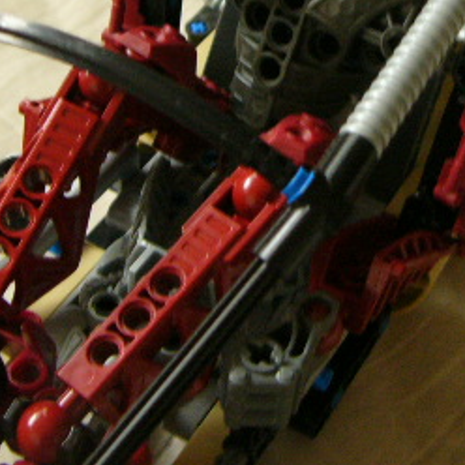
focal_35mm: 82
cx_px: 311
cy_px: 43
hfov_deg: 21.1
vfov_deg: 20.7
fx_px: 1246
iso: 200
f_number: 2.8
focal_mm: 6
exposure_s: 1/13
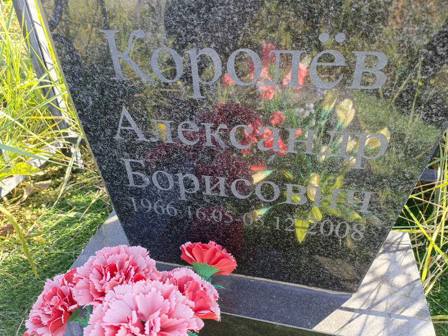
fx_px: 324
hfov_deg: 69.4
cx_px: 224
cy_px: 168
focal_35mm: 25
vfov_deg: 54.9
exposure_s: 1/100
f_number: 1.69
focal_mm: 4.76
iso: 140
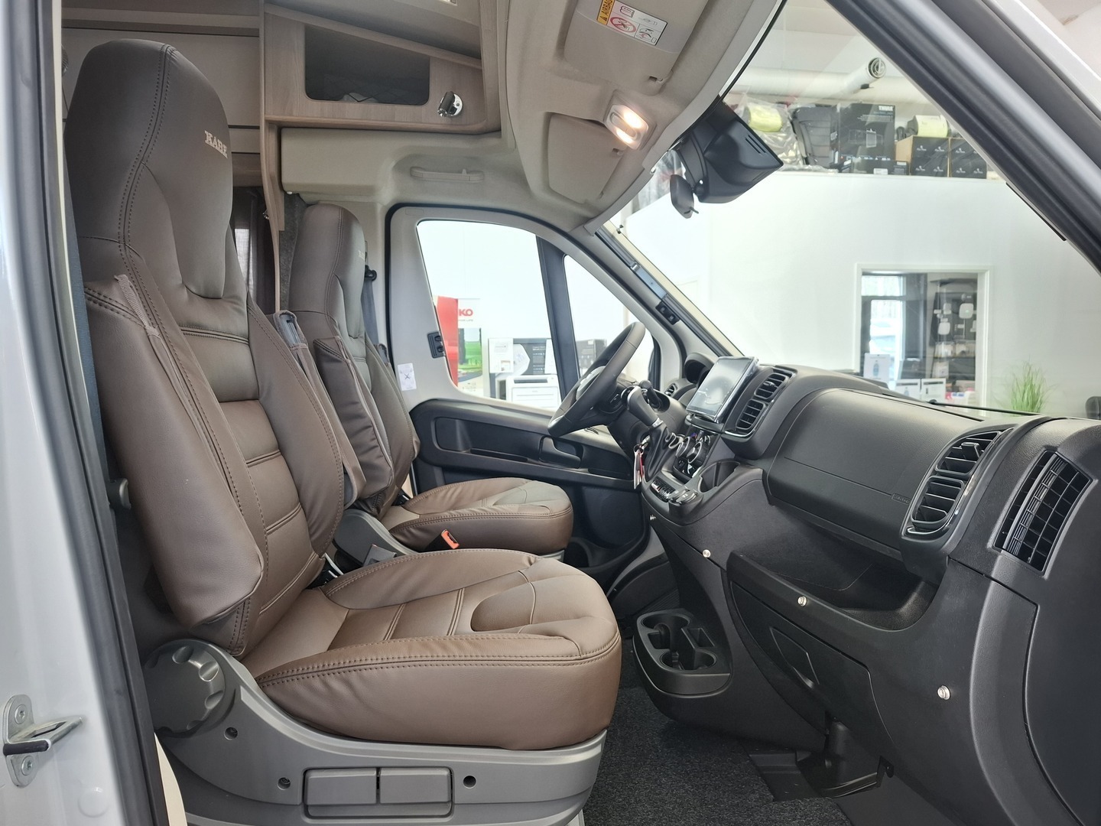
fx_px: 732
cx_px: 550
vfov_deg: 58.9
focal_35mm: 23
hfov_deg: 73.9
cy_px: 413
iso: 250
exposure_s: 1/33
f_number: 1.8
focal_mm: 5.54
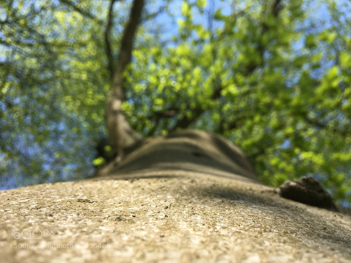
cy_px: 132
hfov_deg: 61.7
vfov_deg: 48.2
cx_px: 176
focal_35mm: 29
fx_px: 294
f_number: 2.2
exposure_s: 1/1083
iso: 25
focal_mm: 4.15
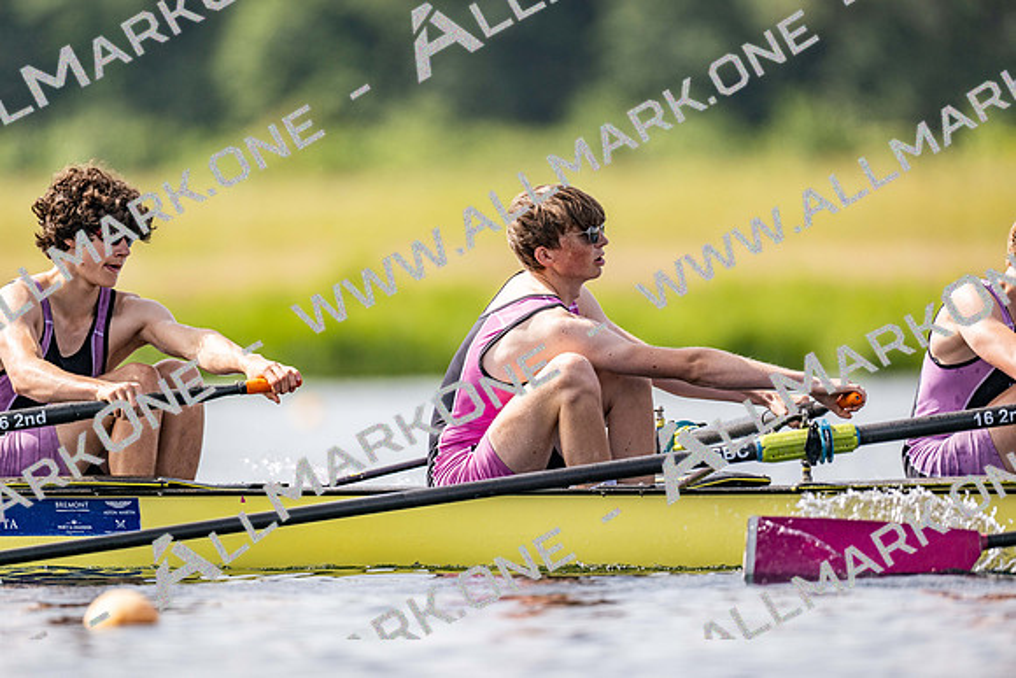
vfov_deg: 2.3
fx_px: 16937
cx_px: 508
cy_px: 339
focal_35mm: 600
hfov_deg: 3.4
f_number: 4
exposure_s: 1/2500
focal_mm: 600
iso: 220
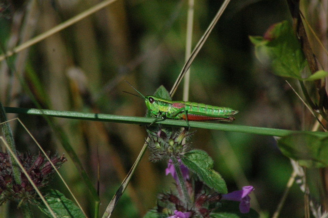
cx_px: 164
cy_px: 109
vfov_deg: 3.1
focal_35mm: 450
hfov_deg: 4.6
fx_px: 4097
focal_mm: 300
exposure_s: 1/4000
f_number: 10
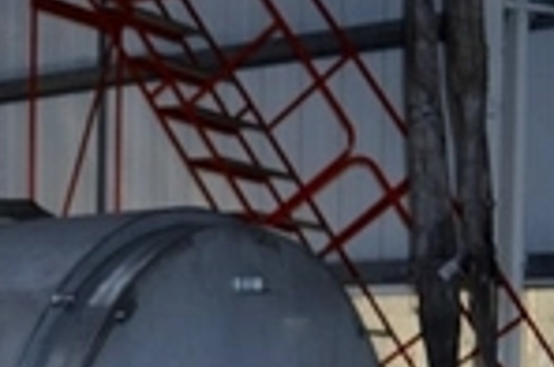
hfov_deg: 21.4
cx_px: 49
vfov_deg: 14.0
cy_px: 487
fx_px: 1434
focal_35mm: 93
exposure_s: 1/160
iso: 100
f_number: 4
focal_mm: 23
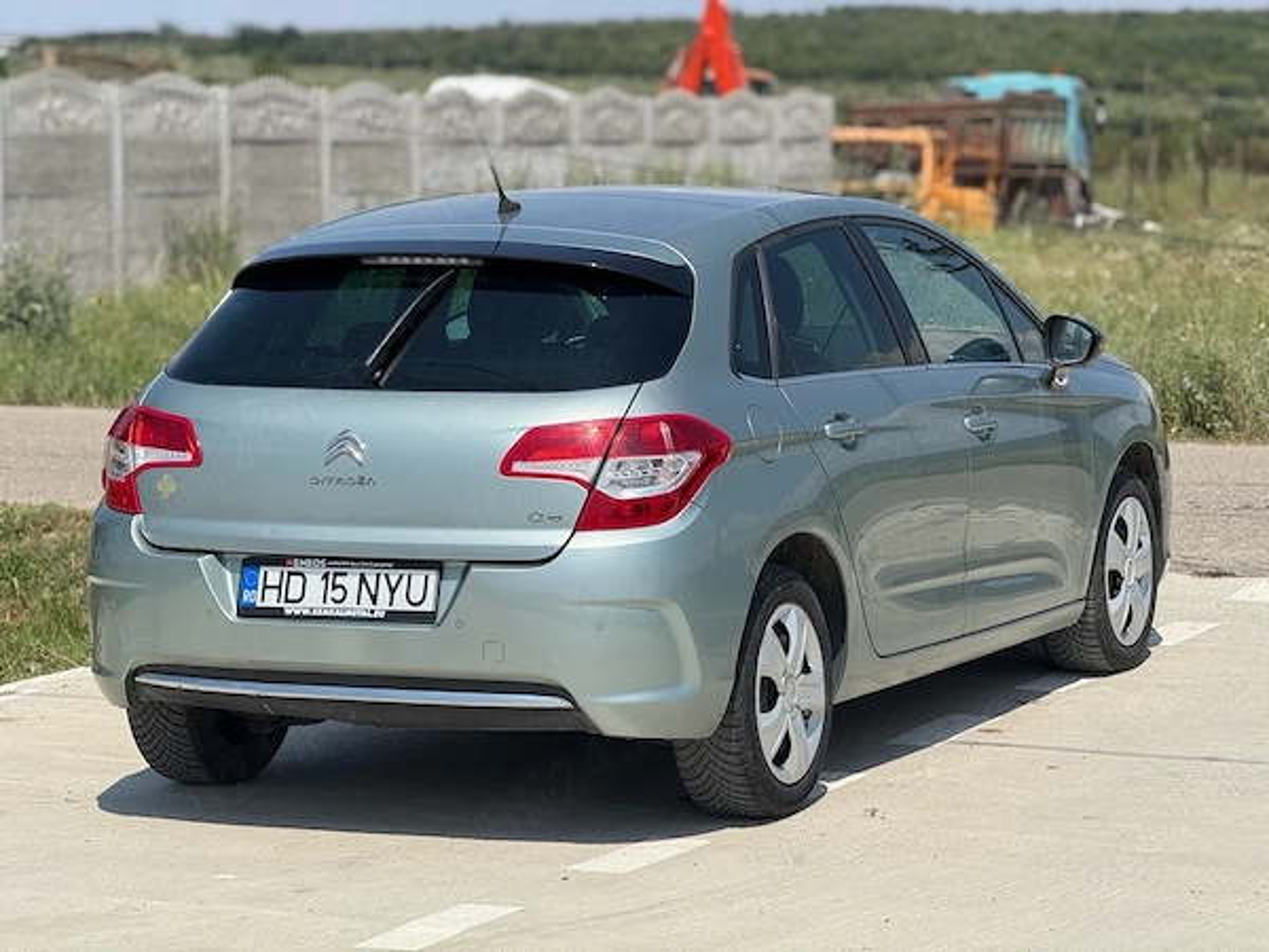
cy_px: 476
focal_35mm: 120
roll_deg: +1.2
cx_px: 634
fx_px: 4399
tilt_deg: -2.8
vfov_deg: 12.3
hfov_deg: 16.4
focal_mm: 15.66
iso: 80
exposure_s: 1/1866
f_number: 2.8
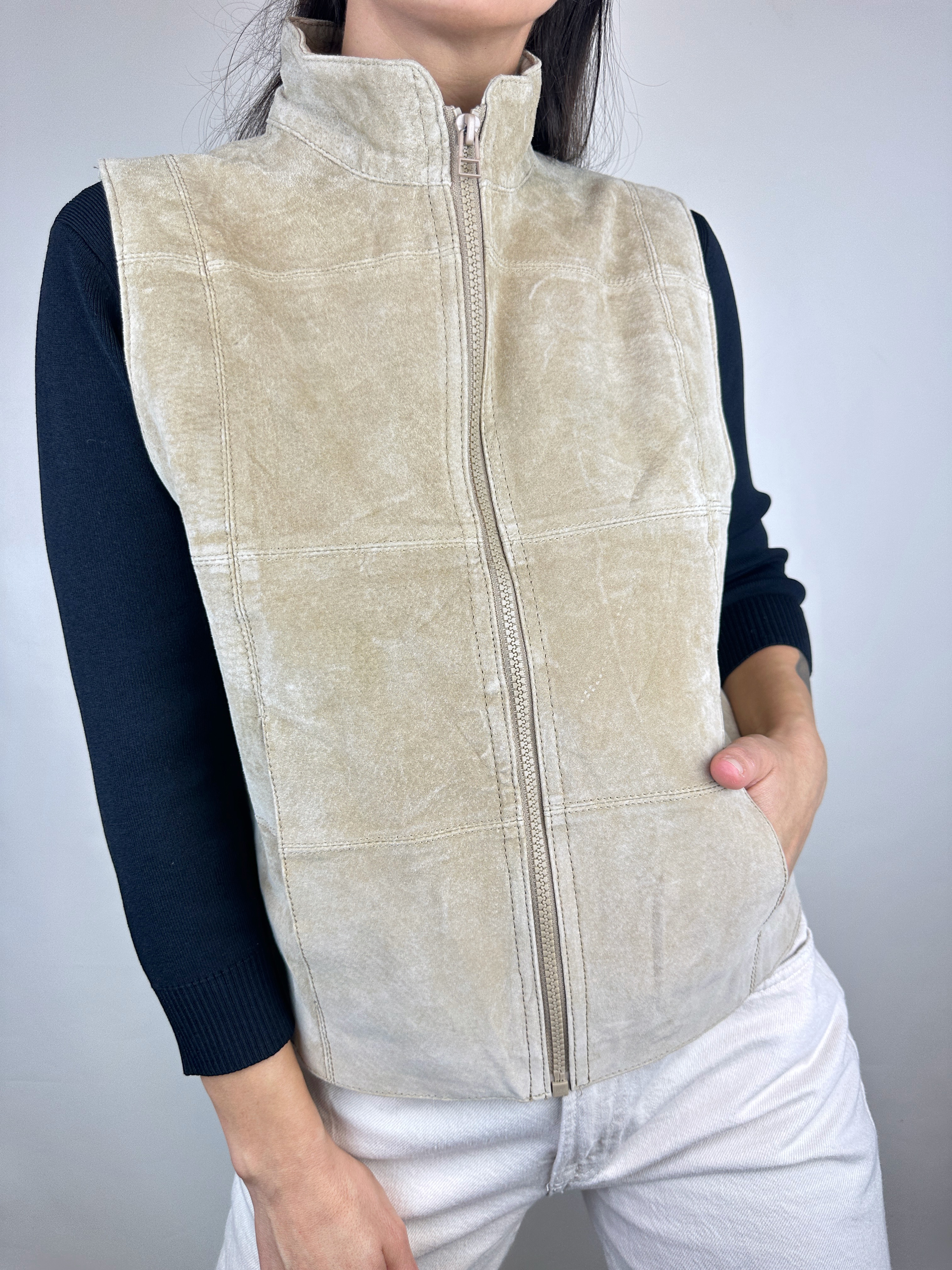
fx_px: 880
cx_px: 476
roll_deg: -0.9
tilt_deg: -6.3
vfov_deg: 71.6
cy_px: 635
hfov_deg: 56.8
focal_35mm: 24
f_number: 1.78
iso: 80
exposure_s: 1/269
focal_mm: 6.86
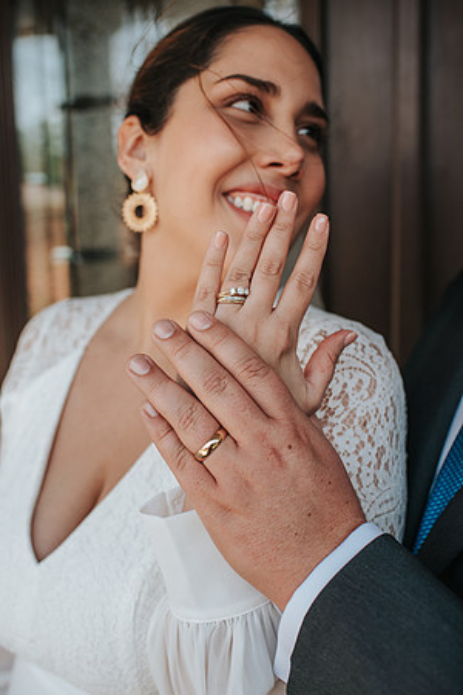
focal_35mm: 35
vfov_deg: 54.4
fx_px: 675
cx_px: 232
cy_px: 348
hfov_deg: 37.9
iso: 360
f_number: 3.5
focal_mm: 35
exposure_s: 1/500
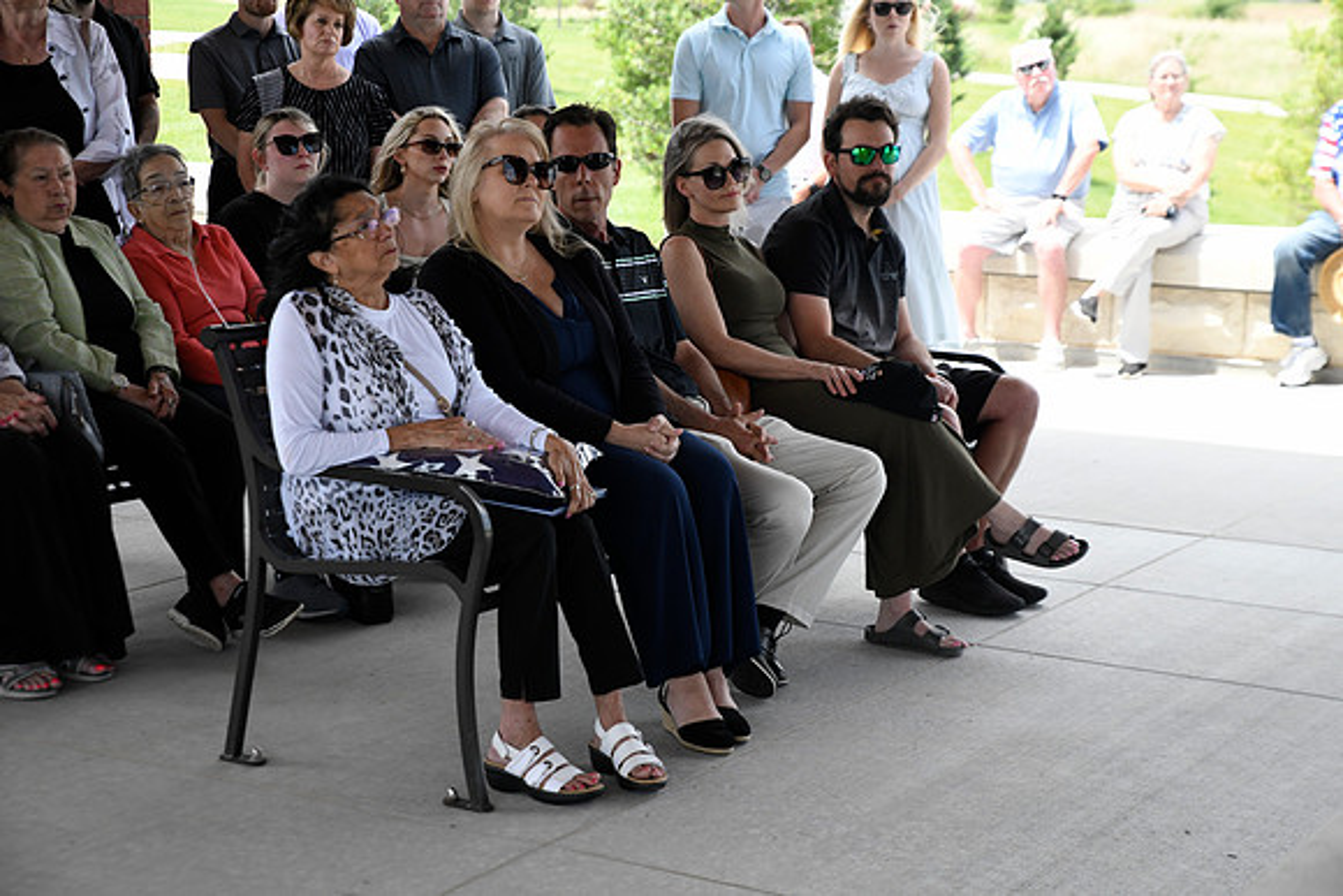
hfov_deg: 28.8
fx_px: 2612
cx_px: 672
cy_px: 448
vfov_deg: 19.5
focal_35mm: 70
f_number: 5.6
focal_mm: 70
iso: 1600
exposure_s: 1/2000
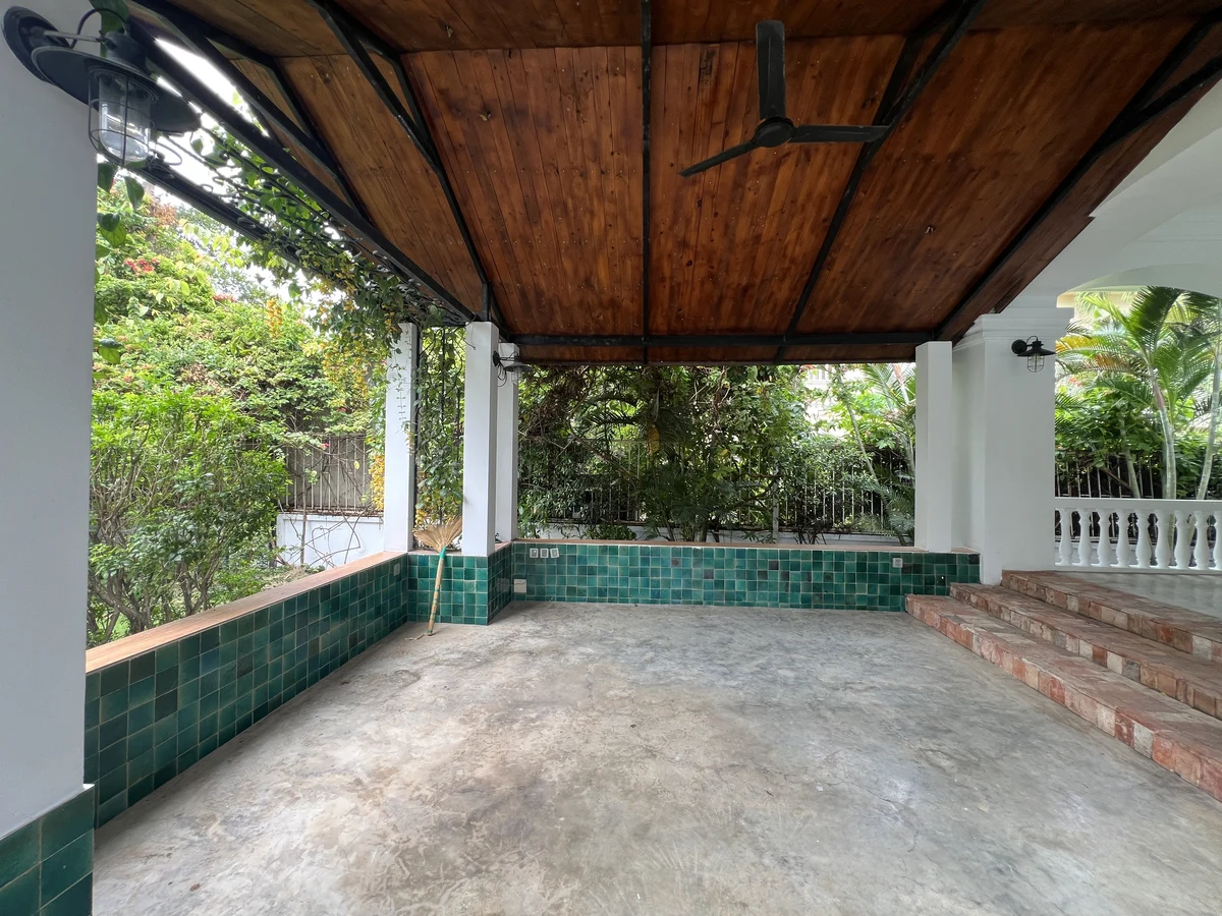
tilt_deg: +0.1
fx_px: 459
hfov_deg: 106.2
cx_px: 611
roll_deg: -0.3
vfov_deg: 89.9
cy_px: 458
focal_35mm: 13
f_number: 1.8
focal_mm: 1.57
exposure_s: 1/99
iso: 40
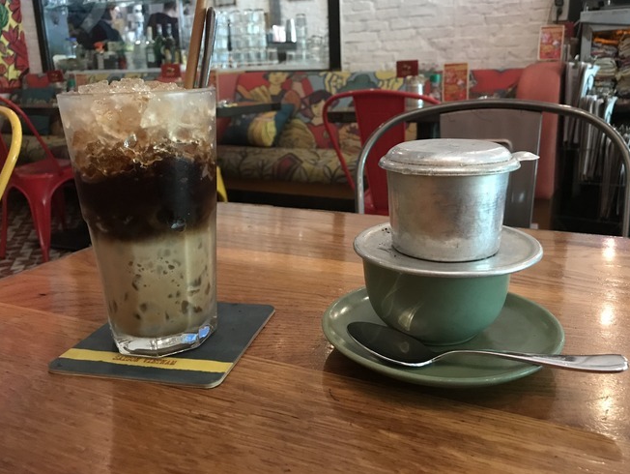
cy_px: 215
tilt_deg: -12.4
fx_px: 565
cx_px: 332
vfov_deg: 45.4
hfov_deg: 58.3
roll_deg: +1.8
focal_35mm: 31
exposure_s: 1/5
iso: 100
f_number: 1.8
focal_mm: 3.99
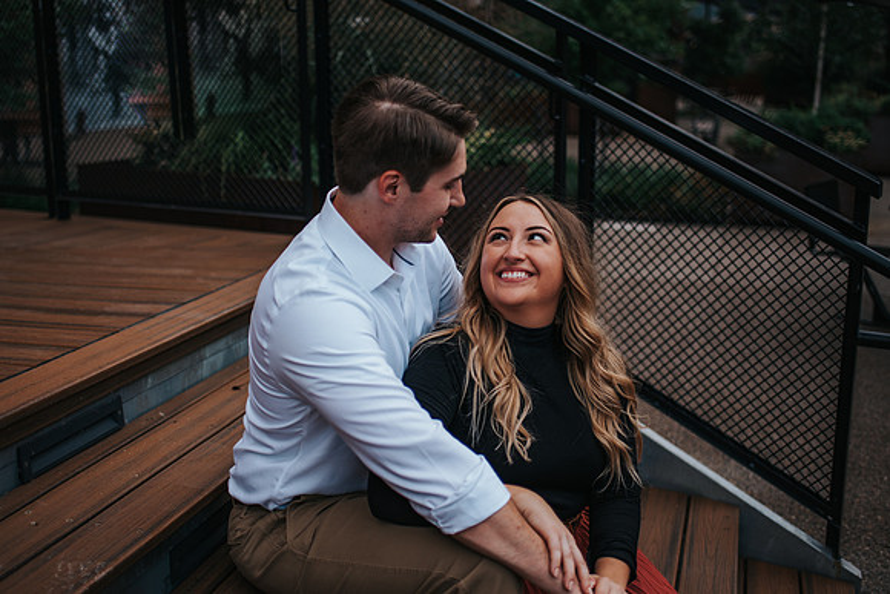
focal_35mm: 40
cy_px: 277
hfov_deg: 48.4
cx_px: 415
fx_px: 990
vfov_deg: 33.4
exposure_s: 1/800
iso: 250
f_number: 1.8
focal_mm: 35
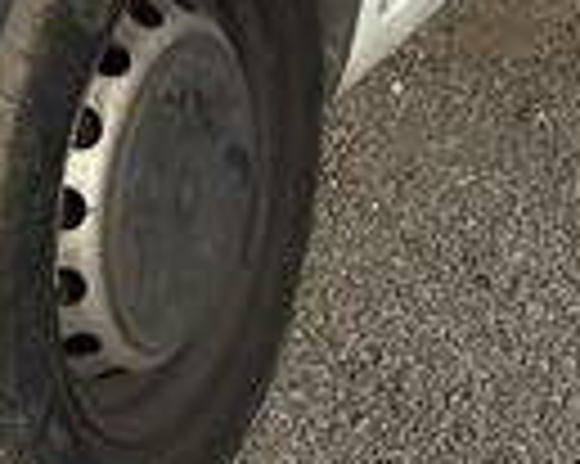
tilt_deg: -0.1
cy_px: -955
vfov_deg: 7.6
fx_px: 3019
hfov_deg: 10.6
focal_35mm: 176
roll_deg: +9.5
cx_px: -292
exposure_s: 1/6993
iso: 50
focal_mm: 5.96
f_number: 1.6
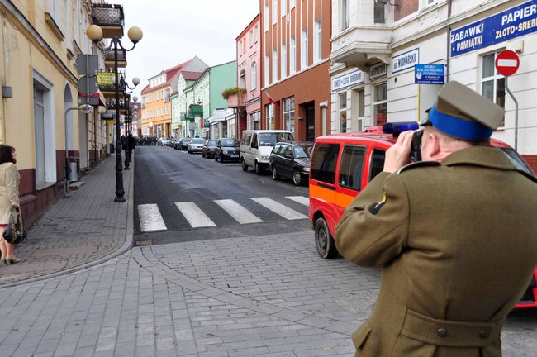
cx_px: 268
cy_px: 178
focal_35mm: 38
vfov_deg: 35.4
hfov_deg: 51.3
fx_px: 559
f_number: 9
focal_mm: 25
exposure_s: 1/100
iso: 200
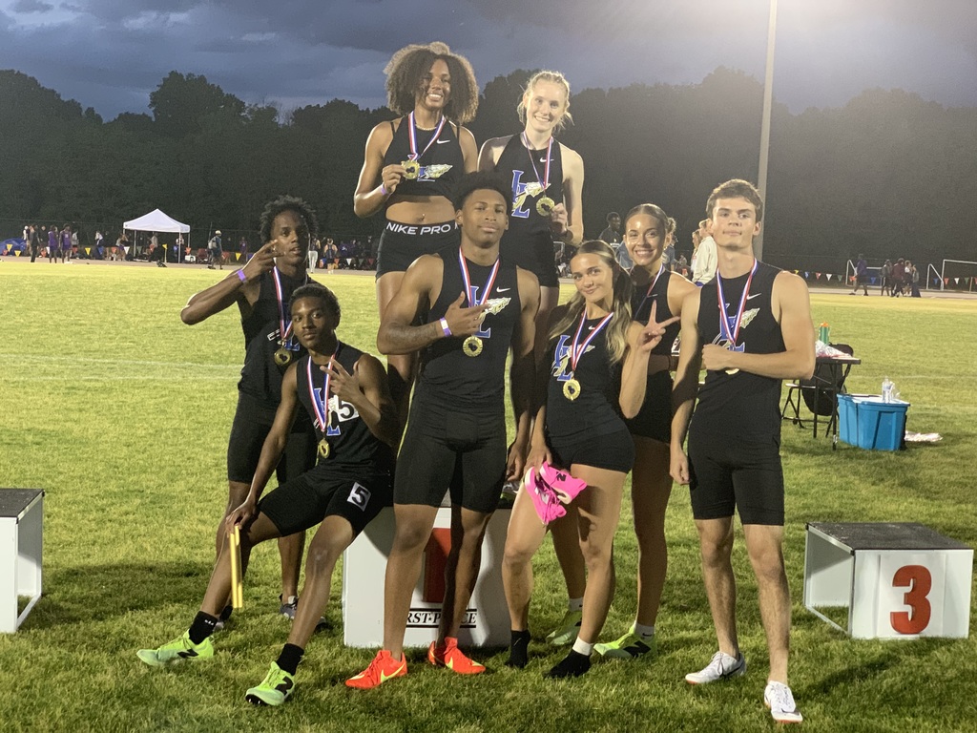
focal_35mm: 52
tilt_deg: -3.5
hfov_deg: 36.8
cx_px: 488
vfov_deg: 28.0
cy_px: 366
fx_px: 1468
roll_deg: -1.7
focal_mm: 6
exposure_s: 1/60
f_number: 2.4
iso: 250
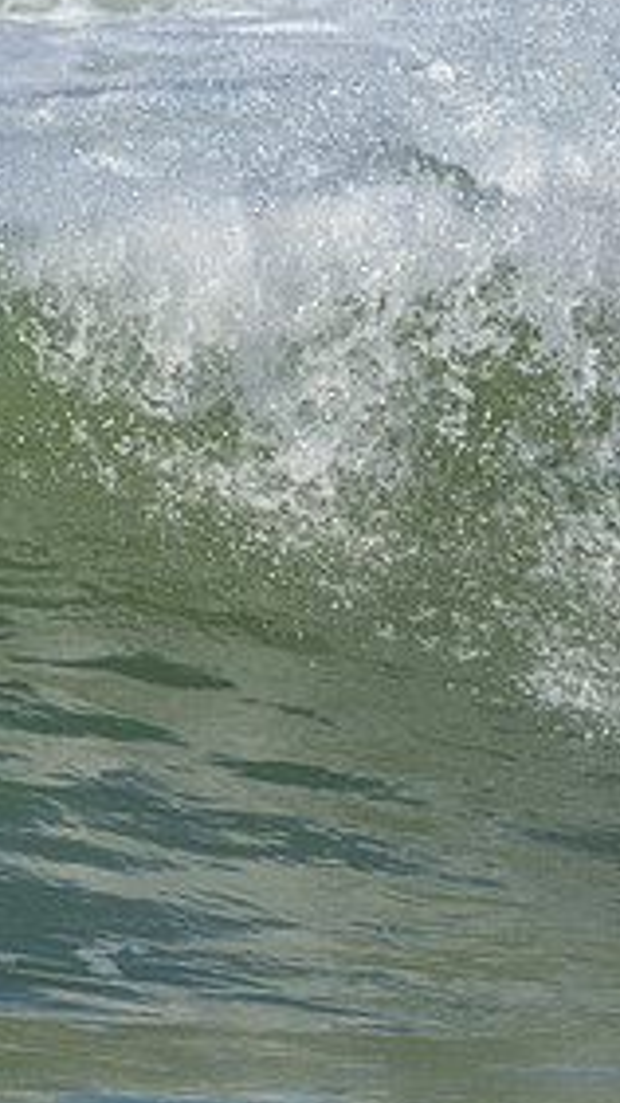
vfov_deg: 1.0
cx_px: 907
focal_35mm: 2230
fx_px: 65195
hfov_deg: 0.5
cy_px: 405
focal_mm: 800
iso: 640
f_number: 11
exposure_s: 1/2000
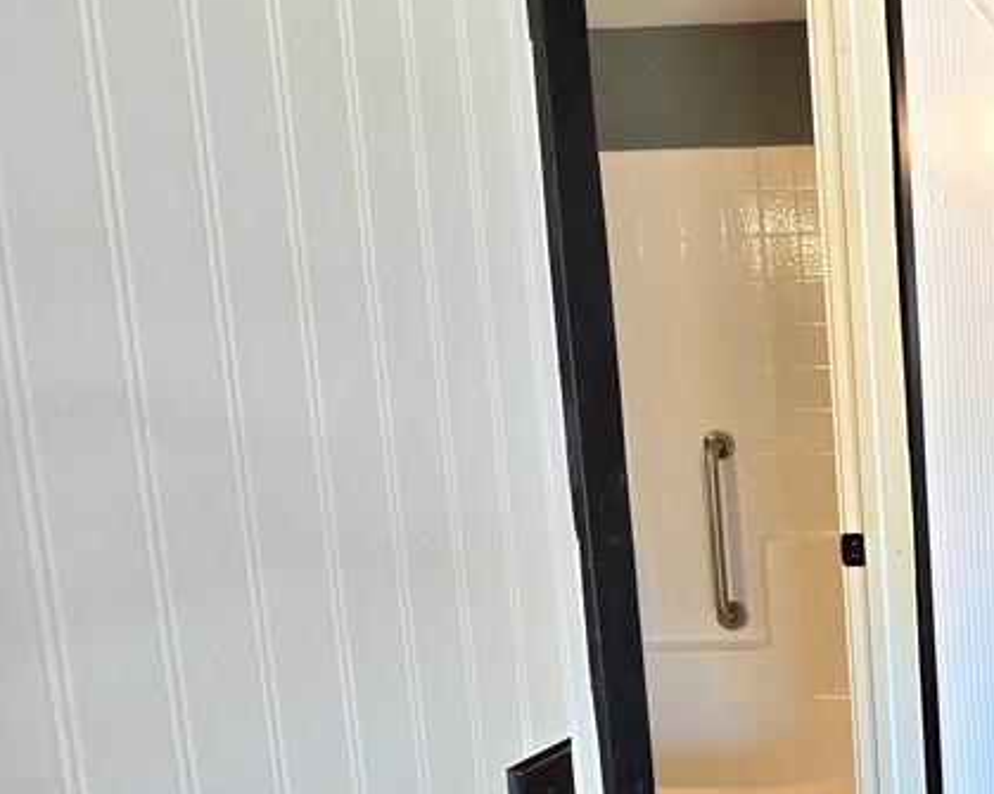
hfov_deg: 40.3
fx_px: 912
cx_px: 1193
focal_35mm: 31
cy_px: 474
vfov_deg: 46.8
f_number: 2.2
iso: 125
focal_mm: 2.2
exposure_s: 1/60.2
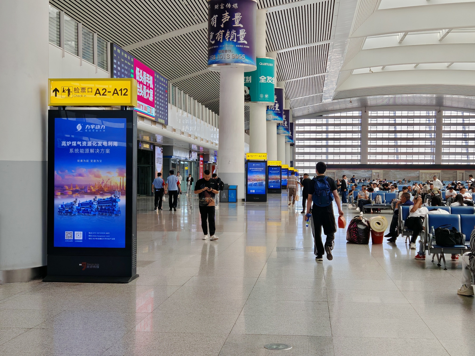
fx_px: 741
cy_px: 178
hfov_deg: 35.5
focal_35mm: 54
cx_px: 238
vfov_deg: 27.0
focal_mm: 6.67
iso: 50
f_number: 1.9
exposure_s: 1/210
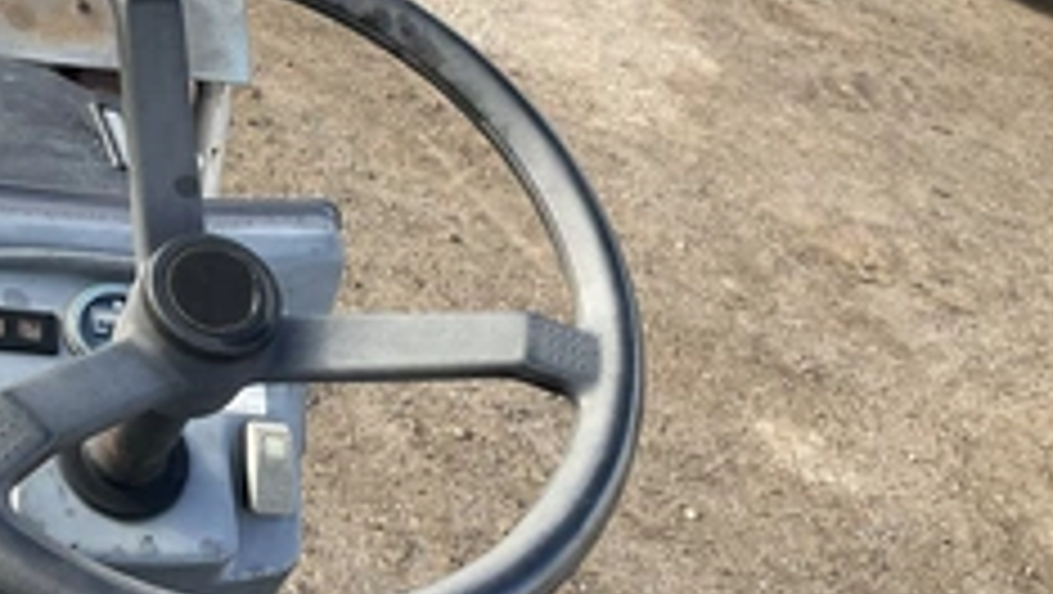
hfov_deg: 37.3
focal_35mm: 54
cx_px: 238
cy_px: 310
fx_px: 1509
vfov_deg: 22.3
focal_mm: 3
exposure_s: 1/272
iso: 25
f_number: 1.8
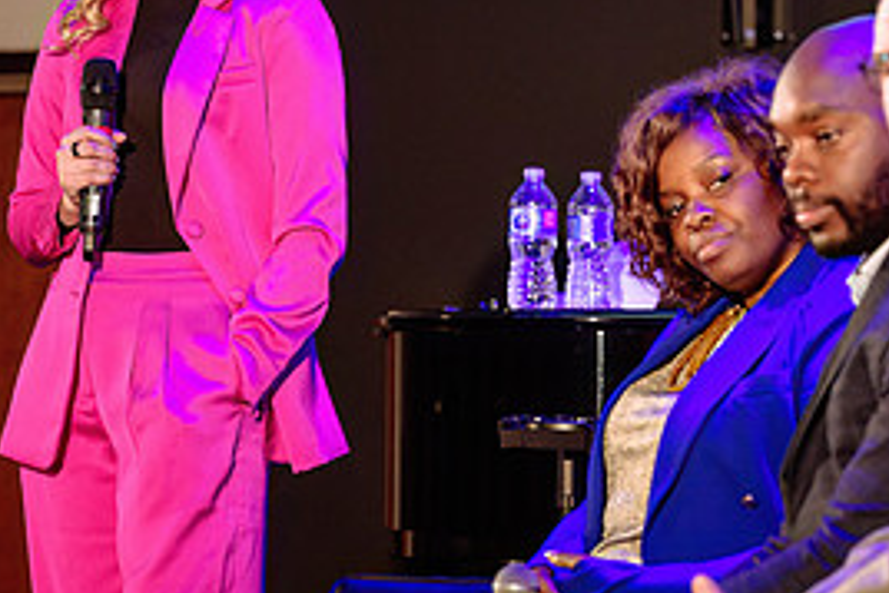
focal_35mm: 325
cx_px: 713
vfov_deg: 4.2
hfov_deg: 6.3
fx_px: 8030
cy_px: 320
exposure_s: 1/160
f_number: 4
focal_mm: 150
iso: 1600
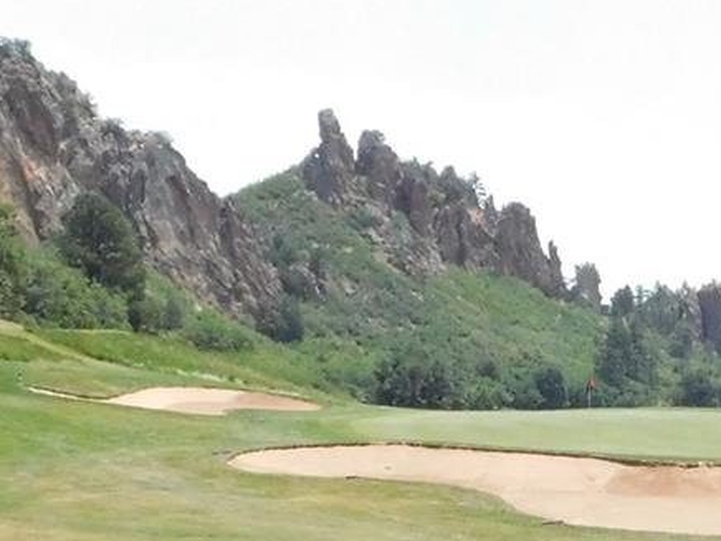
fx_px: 2062
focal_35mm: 99
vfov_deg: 14.9
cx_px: 556
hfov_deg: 19.7
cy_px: 414
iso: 800
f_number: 6.4
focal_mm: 5.3
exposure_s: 1/1500
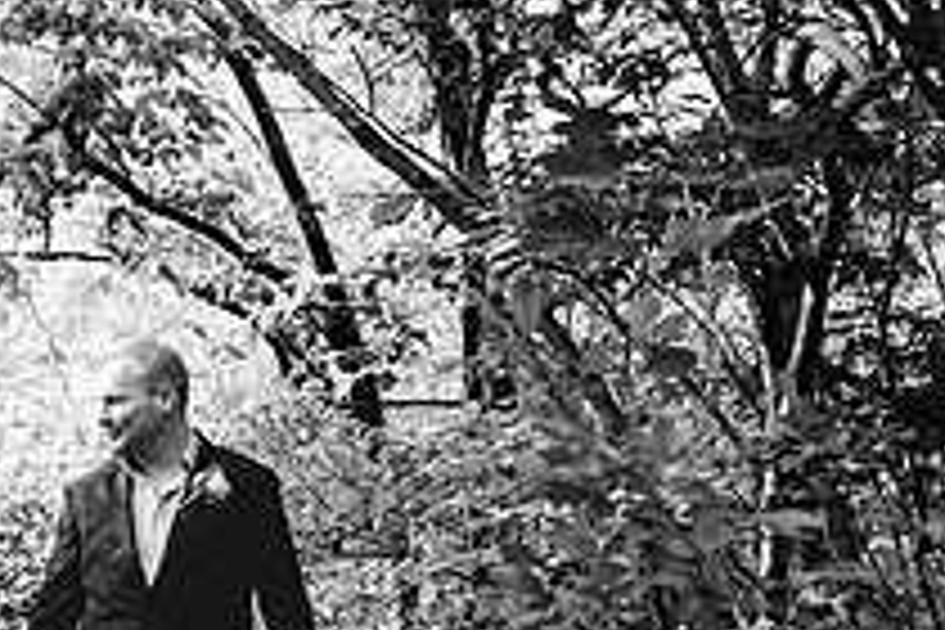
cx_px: -89
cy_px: 395
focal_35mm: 200
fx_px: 5250
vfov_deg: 6.9
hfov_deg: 10.2
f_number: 2.8
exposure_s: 1/400
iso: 640
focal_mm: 70
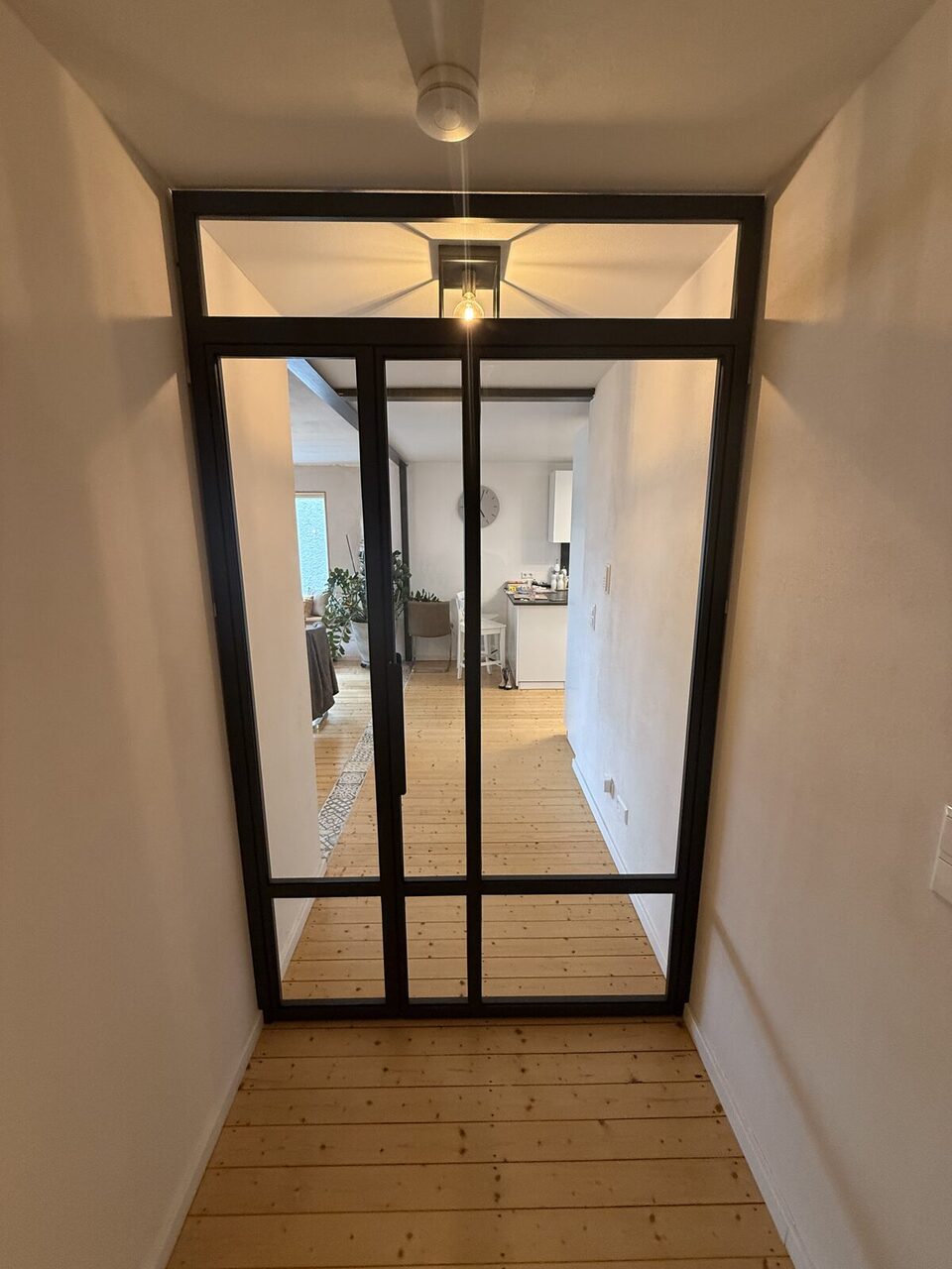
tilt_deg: -9.4
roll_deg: +1.0
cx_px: 476
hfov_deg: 85.7
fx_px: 513
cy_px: 634
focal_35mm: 14
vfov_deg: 102.1
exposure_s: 1/50
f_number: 2.2
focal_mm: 2.22
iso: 250
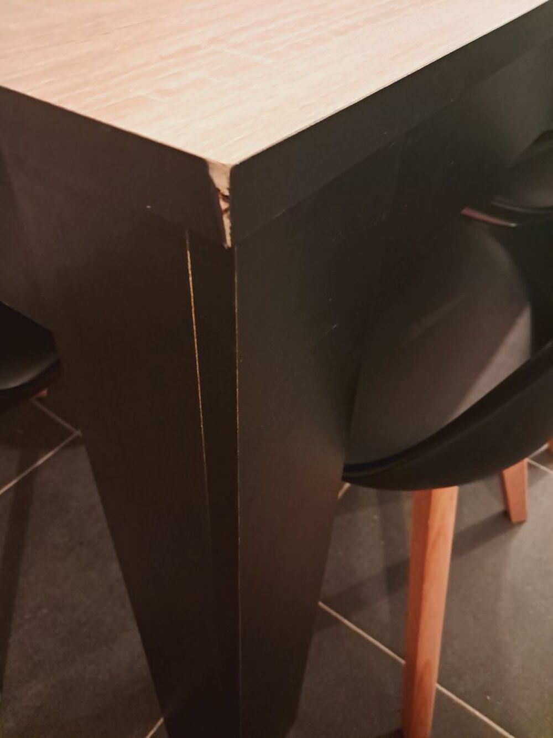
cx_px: 276
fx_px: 575
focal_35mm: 27
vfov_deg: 65.3
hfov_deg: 51.4
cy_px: 369
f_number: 1.8
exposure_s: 1/10
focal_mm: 4
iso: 2000
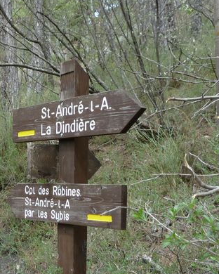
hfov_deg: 26.3
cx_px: -57
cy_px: 169
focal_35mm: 50
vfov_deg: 37.1
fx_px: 405
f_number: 3.3
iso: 80
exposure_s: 1/80
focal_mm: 4.1
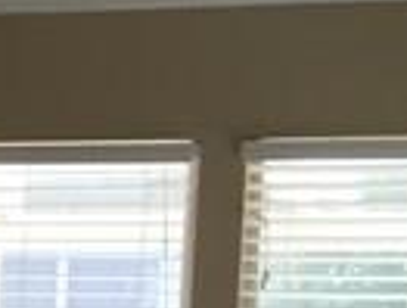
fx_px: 2665
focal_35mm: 226
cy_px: 464
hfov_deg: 7.6
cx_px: -839
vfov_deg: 6.5
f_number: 2.2
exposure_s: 1/120
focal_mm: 4.15
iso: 32
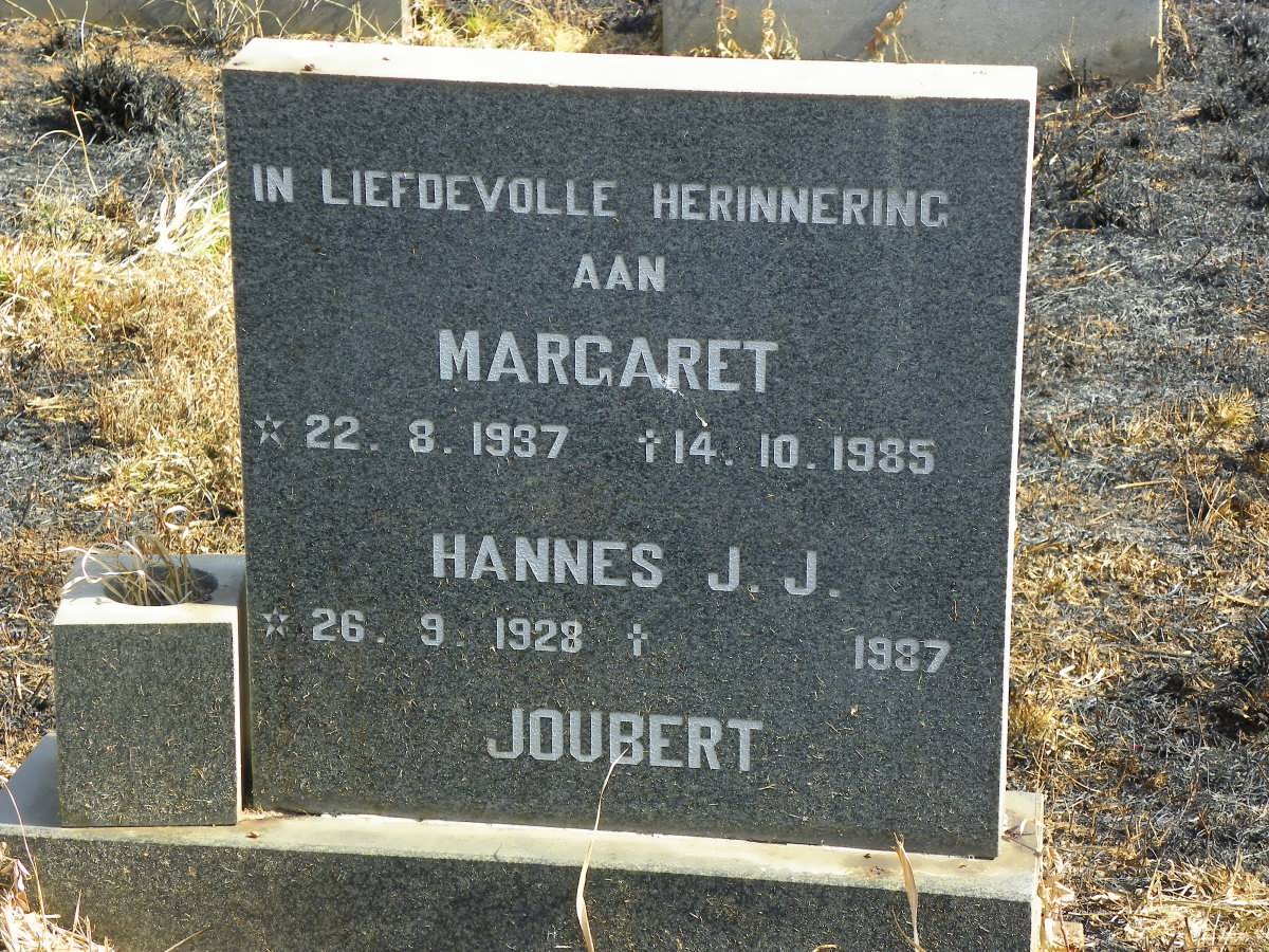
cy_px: 476
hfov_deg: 20.7
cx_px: 634
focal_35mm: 95
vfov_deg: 15.6
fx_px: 3483
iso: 64
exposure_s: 1/125
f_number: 4
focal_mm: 16.9
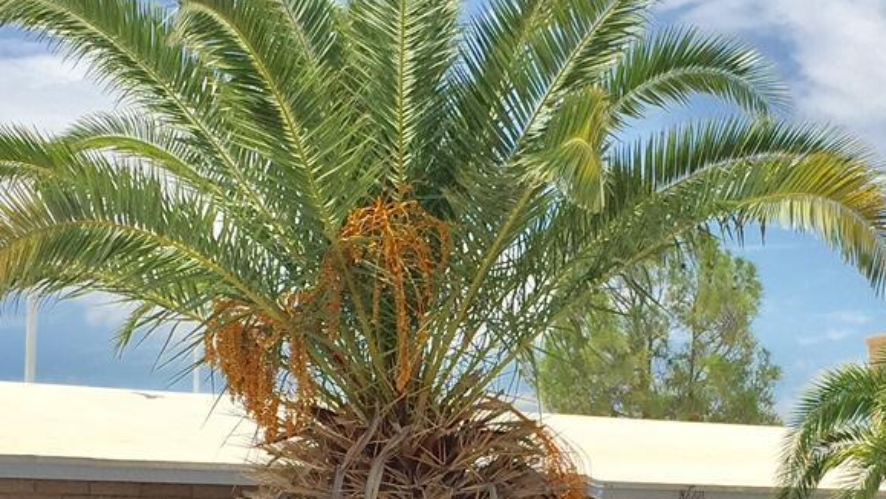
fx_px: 2091
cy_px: 516
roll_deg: -0.4
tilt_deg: +3.9
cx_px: 511
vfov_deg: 13.4
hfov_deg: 23.9
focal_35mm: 89
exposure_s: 1/3597
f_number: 2.2
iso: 32
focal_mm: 4.15
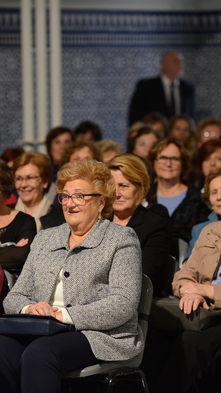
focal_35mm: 205
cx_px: 68
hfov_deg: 5.9
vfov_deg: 10.5
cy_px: 196
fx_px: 2136
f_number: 2.8
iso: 2500
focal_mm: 130
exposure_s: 1/80
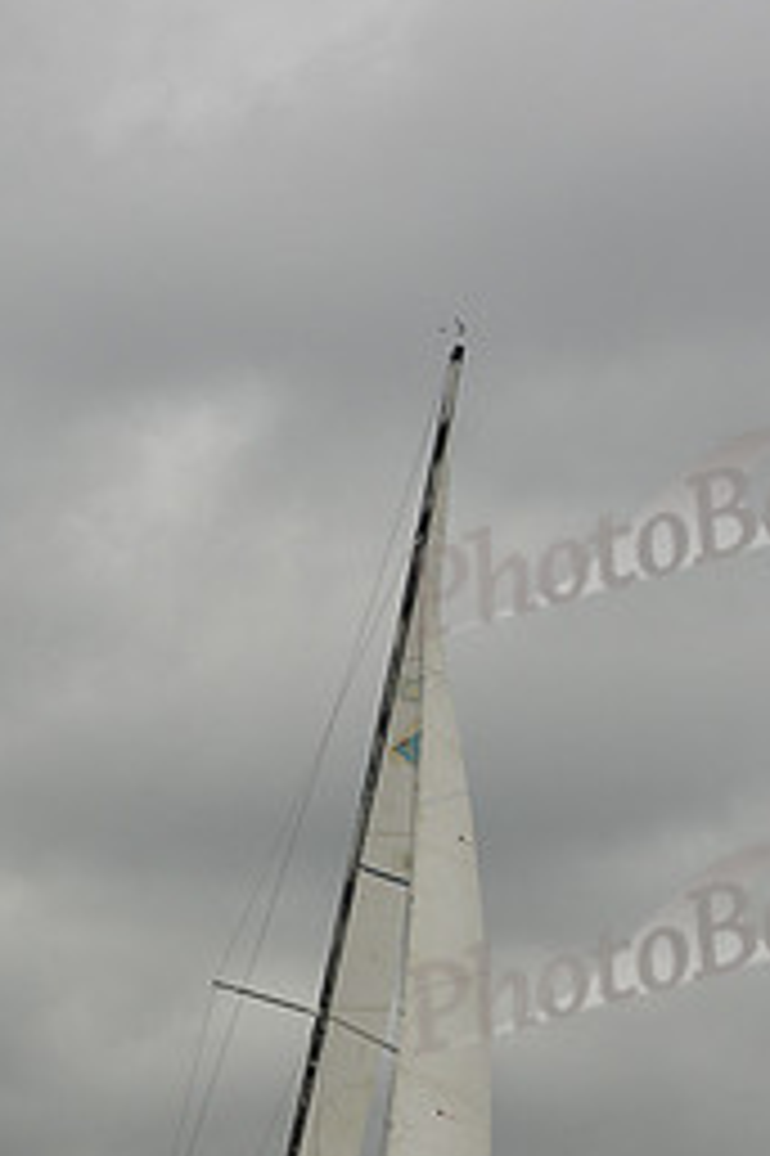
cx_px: 173
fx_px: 5076
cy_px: 1237
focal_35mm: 158
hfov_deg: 8.7
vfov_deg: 12.8
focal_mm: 70
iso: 400
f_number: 10
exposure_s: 1/640
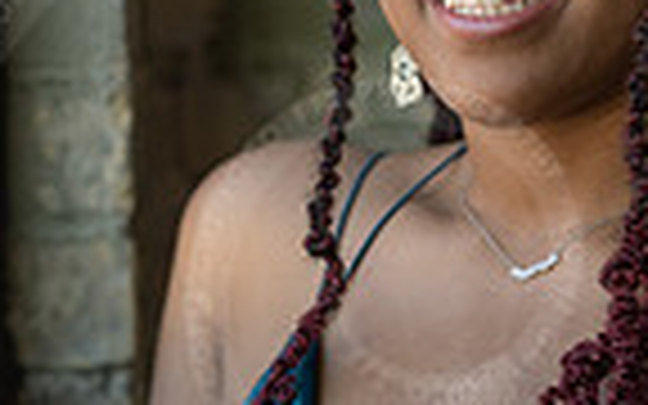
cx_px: 477
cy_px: 374
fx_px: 4786
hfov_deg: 7.7
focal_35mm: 271
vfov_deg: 4.8
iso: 320
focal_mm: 85
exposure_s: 1/400
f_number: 1.8
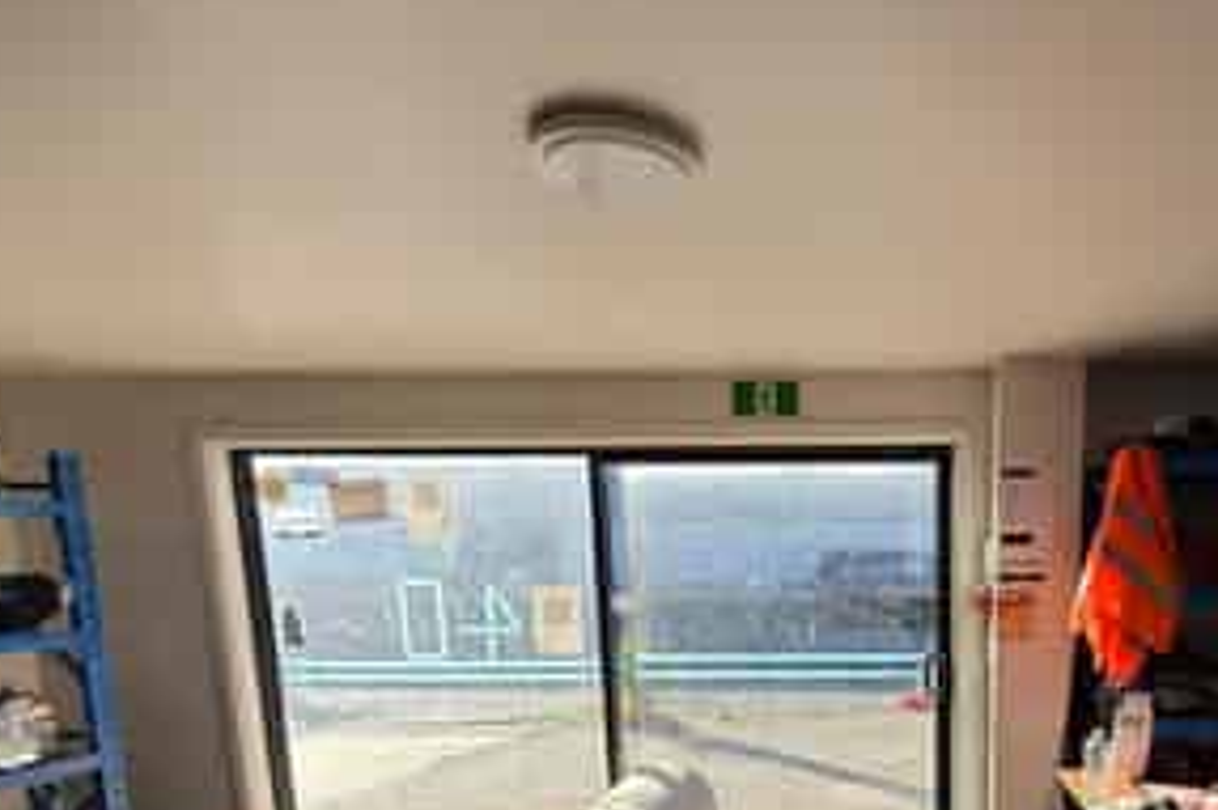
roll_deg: +0.2
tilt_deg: -8.9
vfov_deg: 47.4
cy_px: 689
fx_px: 845
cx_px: 910
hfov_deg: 67.1
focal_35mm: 25
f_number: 2.2
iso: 50
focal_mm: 2.22
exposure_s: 1/256
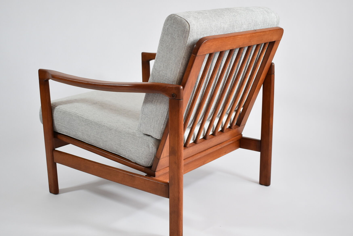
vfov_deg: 28.1
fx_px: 471
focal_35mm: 48
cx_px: 160
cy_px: 122
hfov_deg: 41.0
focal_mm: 28
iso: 800
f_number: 4.2
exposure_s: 1/125
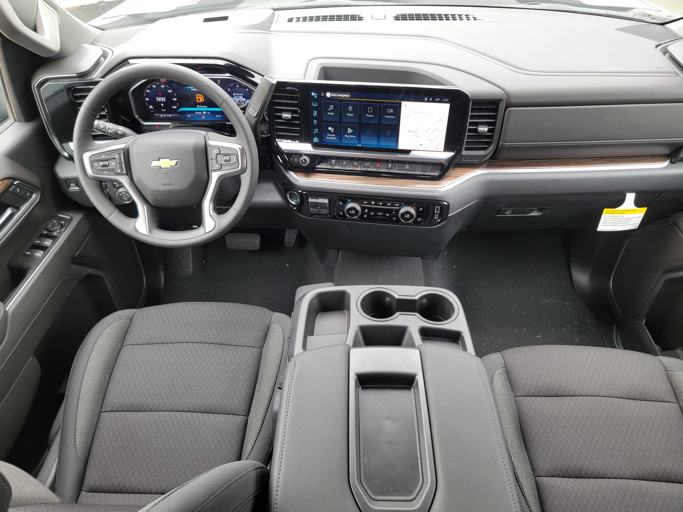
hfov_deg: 71.6
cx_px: 342
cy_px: 256
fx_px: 474
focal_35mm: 24
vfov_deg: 56.8
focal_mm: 6.7
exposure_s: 1/120
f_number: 1.8
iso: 64
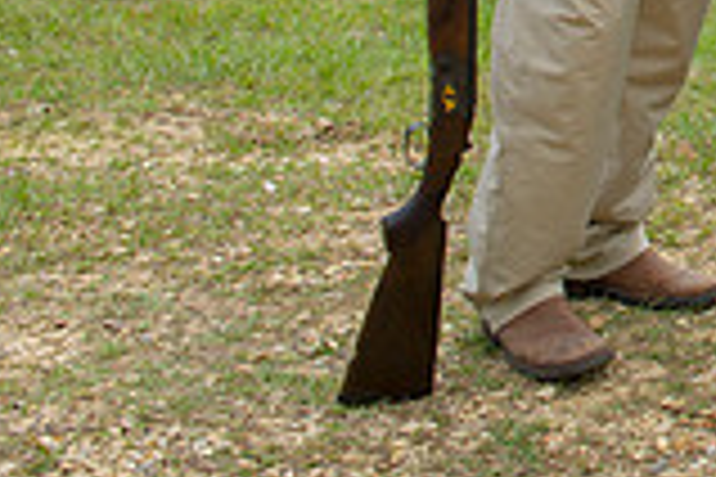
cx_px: 1207
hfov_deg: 18.0
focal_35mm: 95
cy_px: -279
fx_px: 1889
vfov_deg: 13.4
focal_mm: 26
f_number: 5.6
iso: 200
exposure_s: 1/250
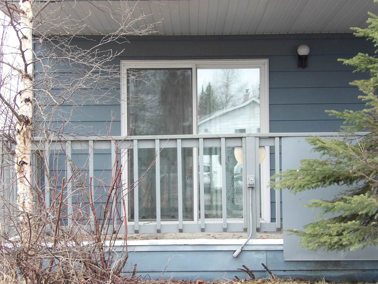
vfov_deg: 17.4
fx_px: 928
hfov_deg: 23.0
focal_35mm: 85
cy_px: 142
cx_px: 189
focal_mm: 15.3
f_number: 4.1
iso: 128
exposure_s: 1/100
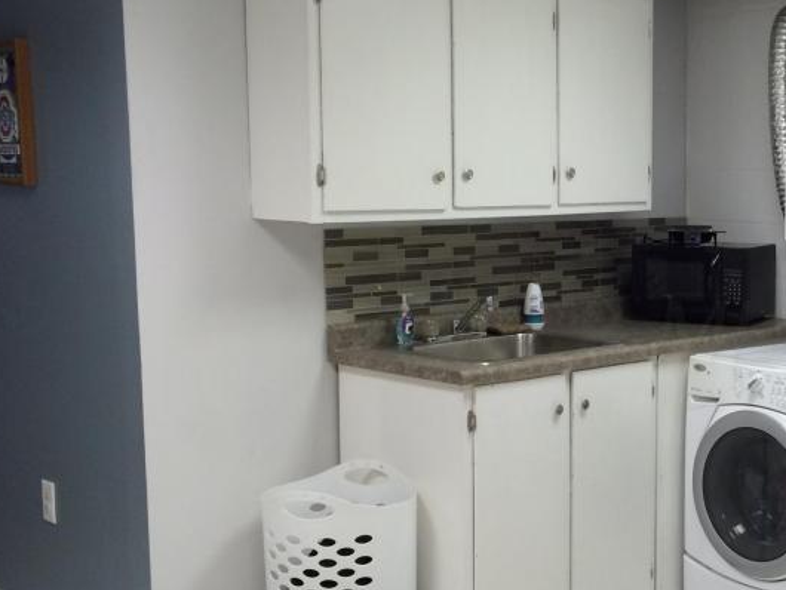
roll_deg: -0.3
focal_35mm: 56
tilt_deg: -6.9
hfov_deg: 33.0
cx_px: 667
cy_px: 332
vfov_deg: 26.1
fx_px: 1272
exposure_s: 1/30
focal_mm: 4.15
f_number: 2.2
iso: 32
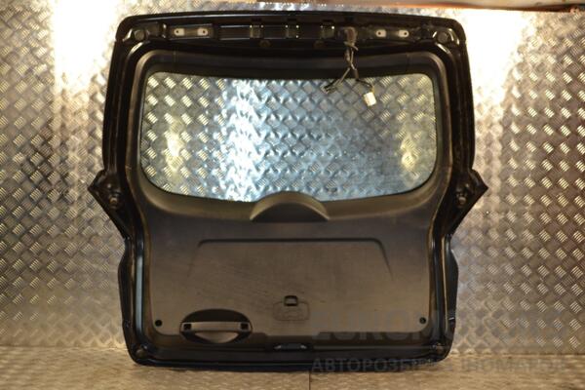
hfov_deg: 35.1
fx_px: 926
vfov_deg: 23.8
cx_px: 292
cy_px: 195
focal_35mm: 57
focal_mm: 38
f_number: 5
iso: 400
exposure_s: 1/125
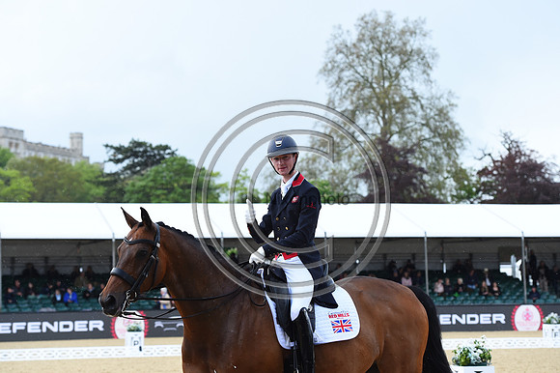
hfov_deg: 19.5
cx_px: 280
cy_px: 186
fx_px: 1632
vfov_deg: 13.0
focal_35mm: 105
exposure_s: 1/1600
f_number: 5
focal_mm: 105
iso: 800
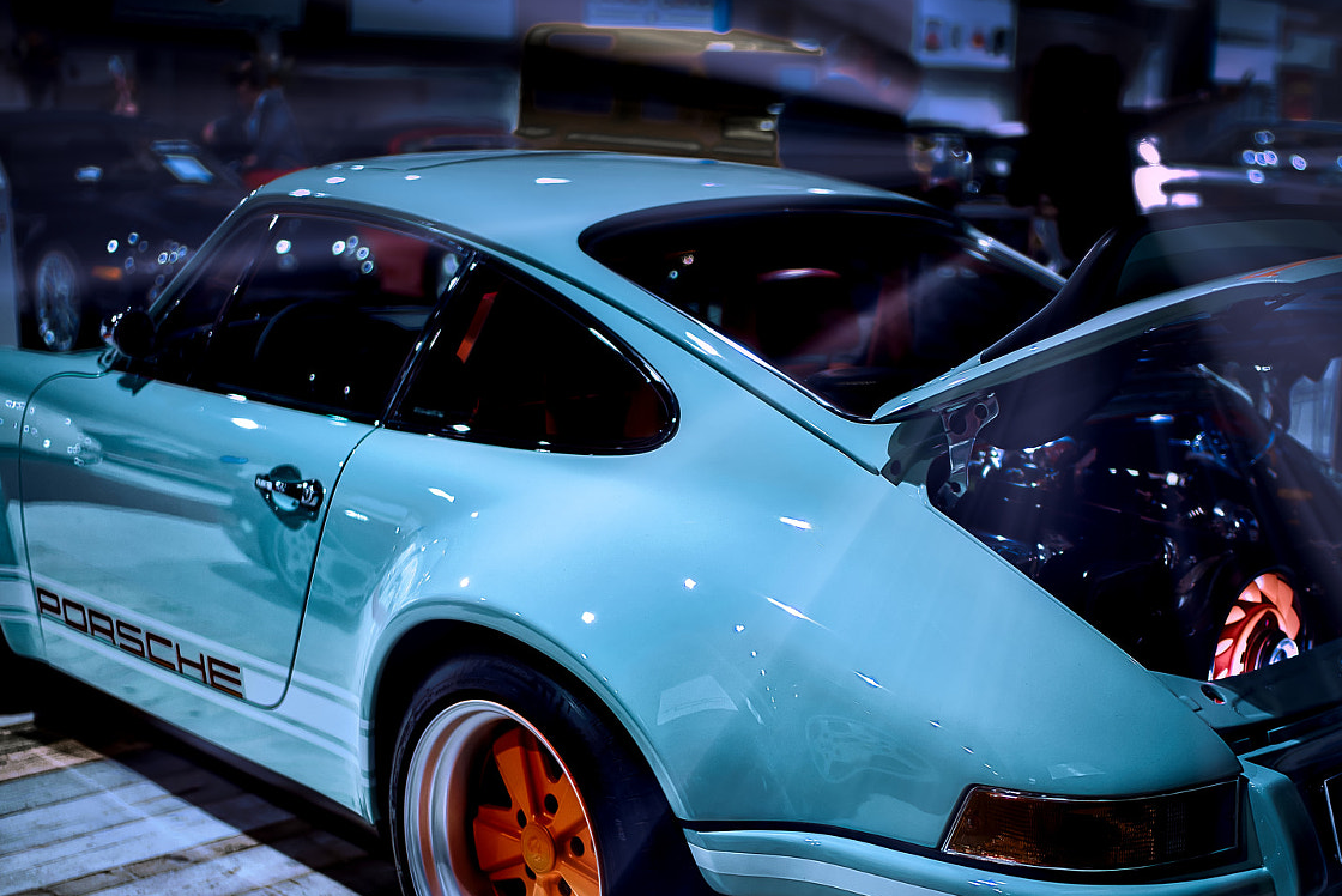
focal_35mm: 50
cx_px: 719
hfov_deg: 39.6
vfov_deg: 27.0
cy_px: 551
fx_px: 1865
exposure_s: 1/40
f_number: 1.4
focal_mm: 35
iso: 250
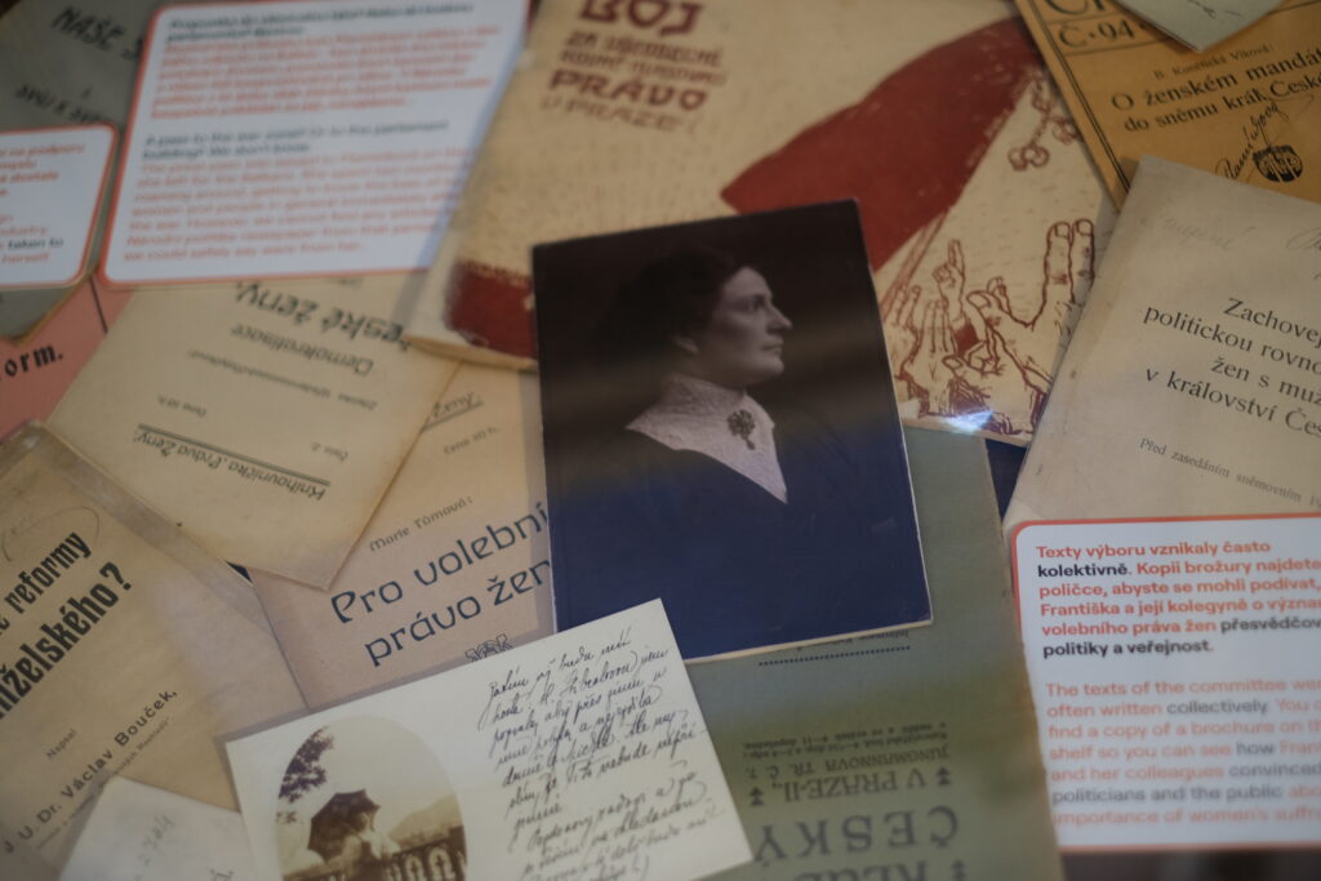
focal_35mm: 53
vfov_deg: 25.5
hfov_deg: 37.5
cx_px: 660
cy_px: 440
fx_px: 1945
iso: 200
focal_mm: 35
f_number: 1.4
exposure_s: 1/38
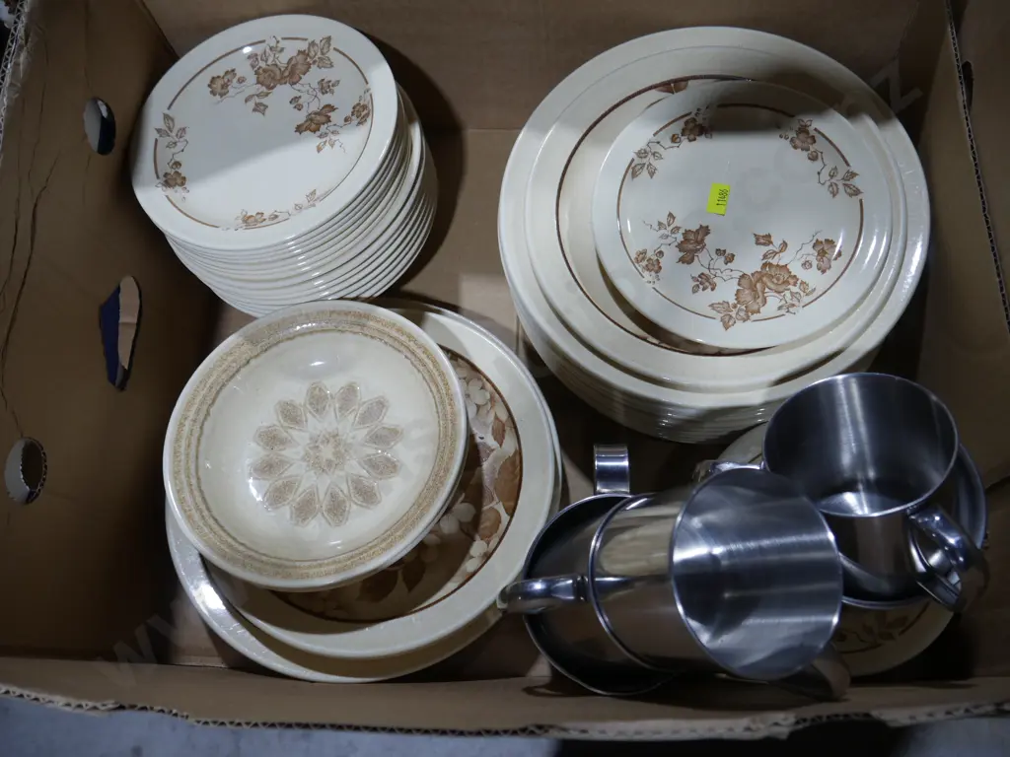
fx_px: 817
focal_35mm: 28
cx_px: 505
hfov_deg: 63.4
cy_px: 378
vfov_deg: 49.7
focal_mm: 14
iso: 200
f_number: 4
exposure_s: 1/125
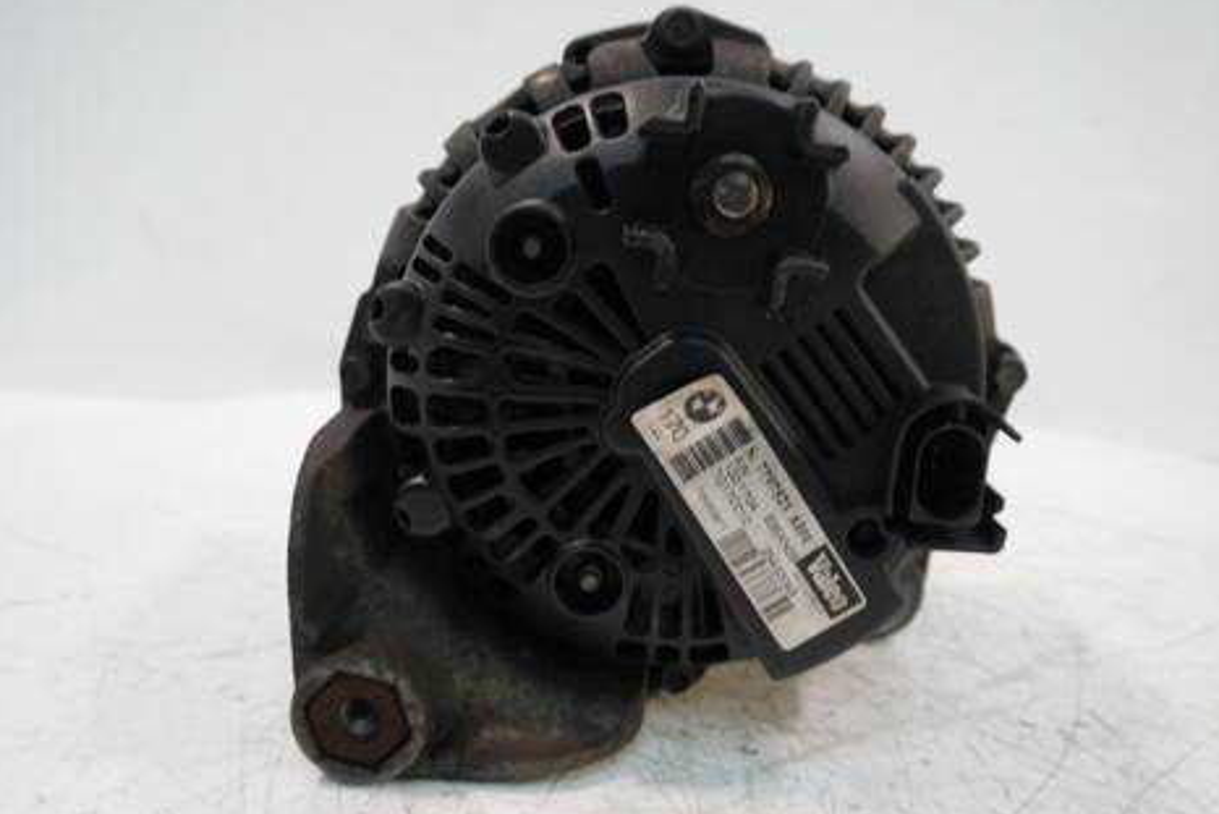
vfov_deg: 43.5
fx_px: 1016
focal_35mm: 30
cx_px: 620
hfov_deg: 61.9
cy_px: 458
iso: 1250
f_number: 3.5
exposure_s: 1/125
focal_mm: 14
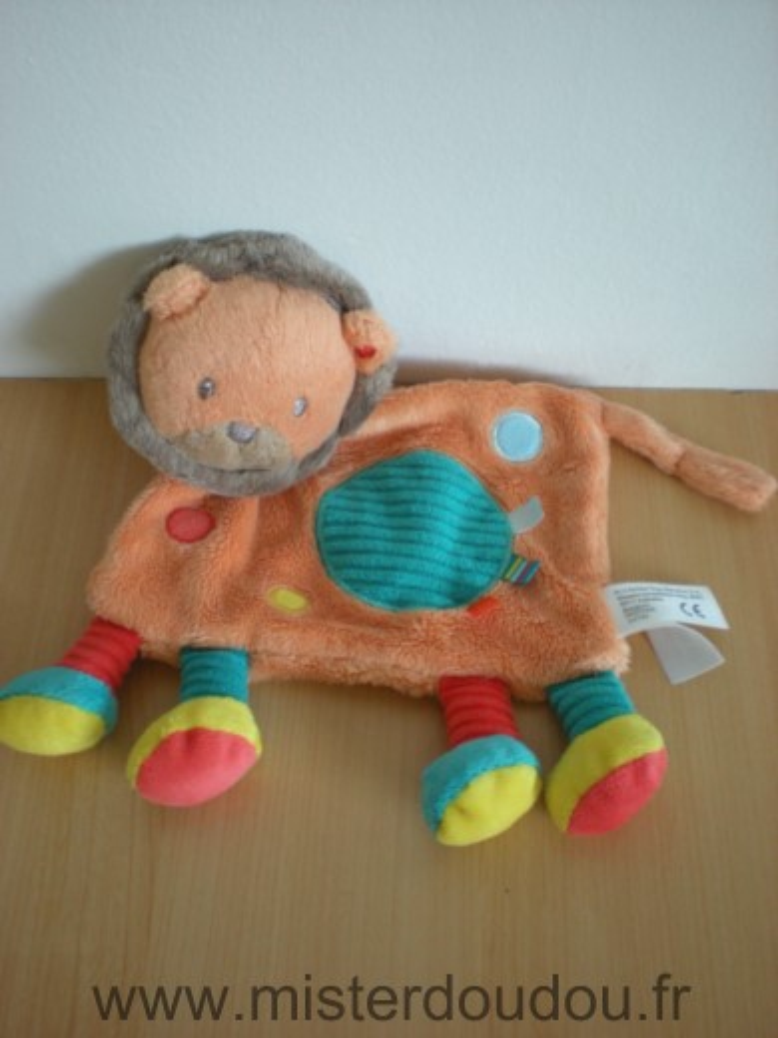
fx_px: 1139
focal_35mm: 38
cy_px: 519
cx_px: 389
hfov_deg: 37.7
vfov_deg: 49.0
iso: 200
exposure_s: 1/18.3
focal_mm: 6.3
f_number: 3.1
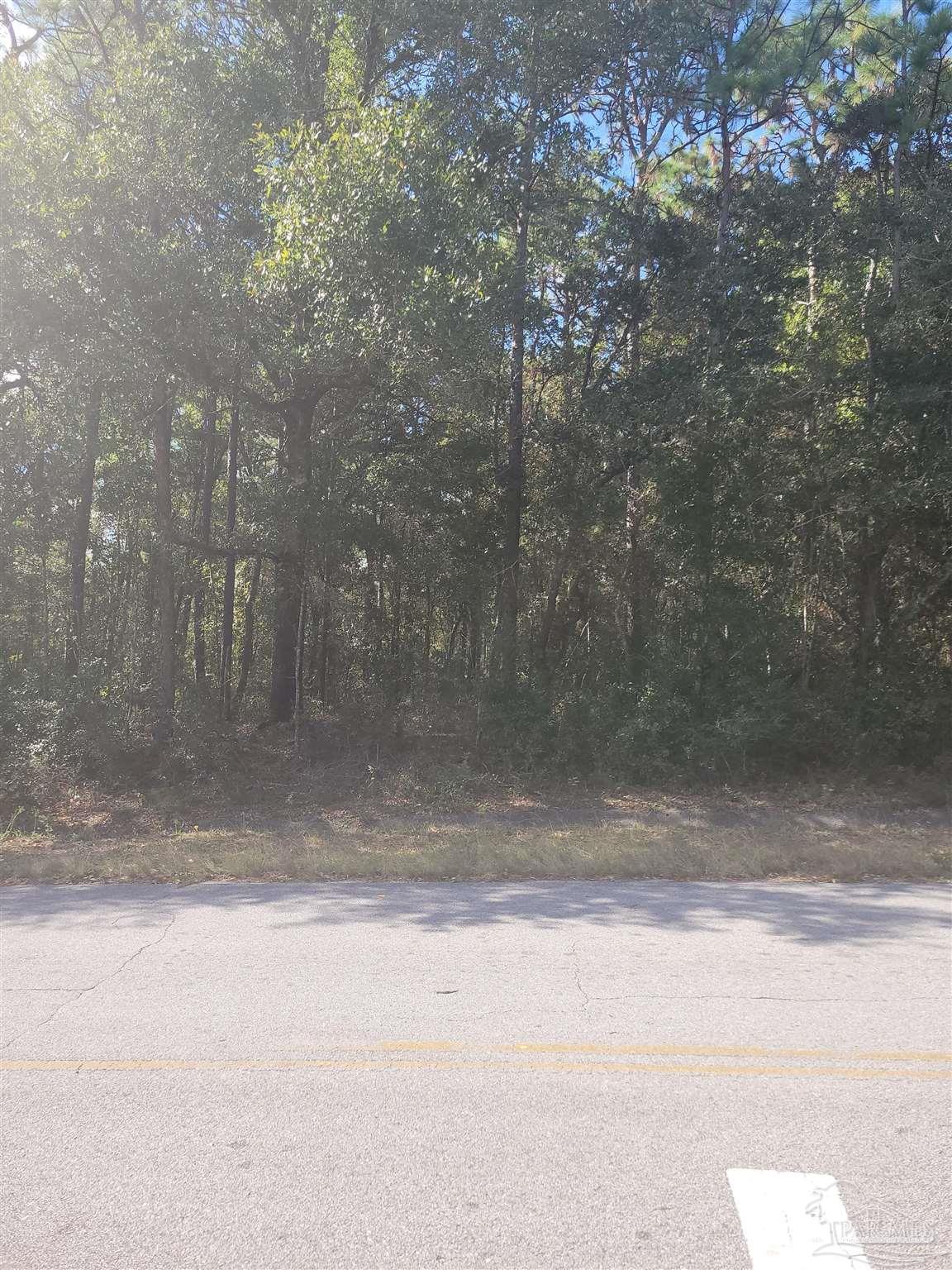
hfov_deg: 53.1
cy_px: 635
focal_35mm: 26
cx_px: 476
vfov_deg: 67.3
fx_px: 953
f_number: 1.8
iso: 40
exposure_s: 1/773
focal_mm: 5.4
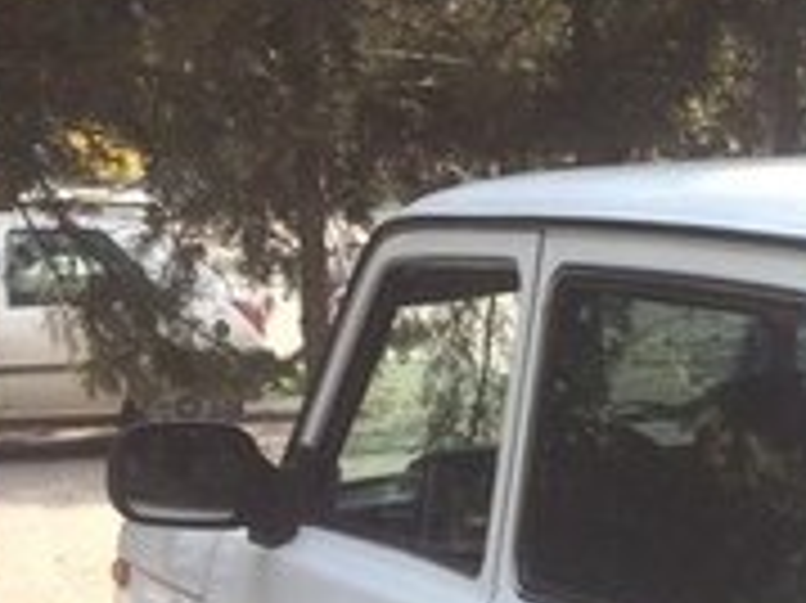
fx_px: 2490
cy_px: 830
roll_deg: -0.3
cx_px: 1058
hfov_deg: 17.2
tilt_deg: -16.3
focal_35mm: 107
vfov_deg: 13.2
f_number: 2.2
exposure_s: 1/789
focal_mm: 4.15
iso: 32
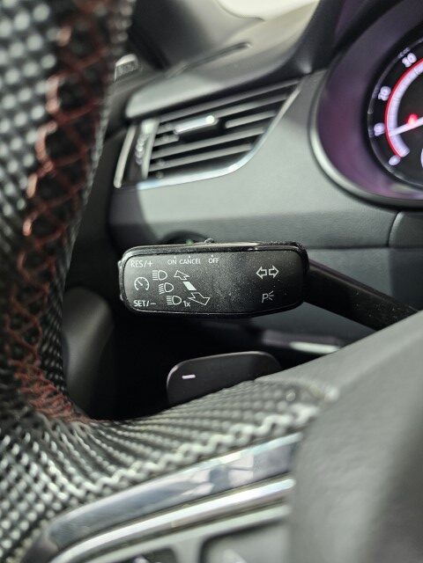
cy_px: 282
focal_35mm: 23
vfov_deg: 73.9
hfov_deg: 58.9
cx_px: 212
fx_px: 375
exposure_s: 1/33
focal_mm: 6.3
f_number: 1.7
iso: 640
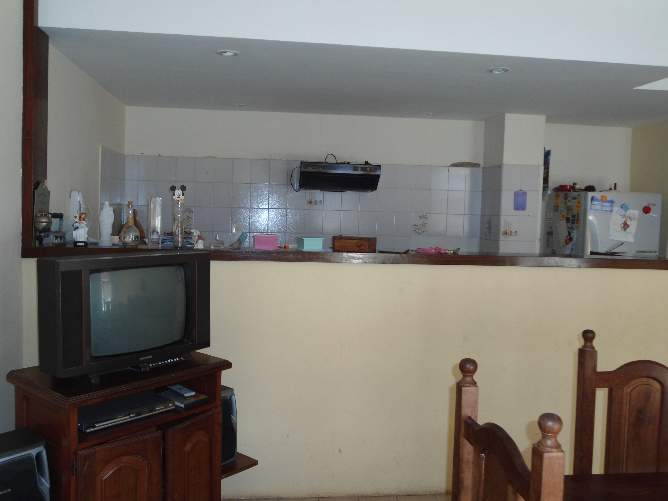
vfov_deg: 45.4
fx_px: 598
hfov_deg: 58.4
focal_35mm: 31
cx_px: 334
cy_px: 250
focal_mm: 5.6
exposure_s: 1/40
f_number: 3
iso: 160
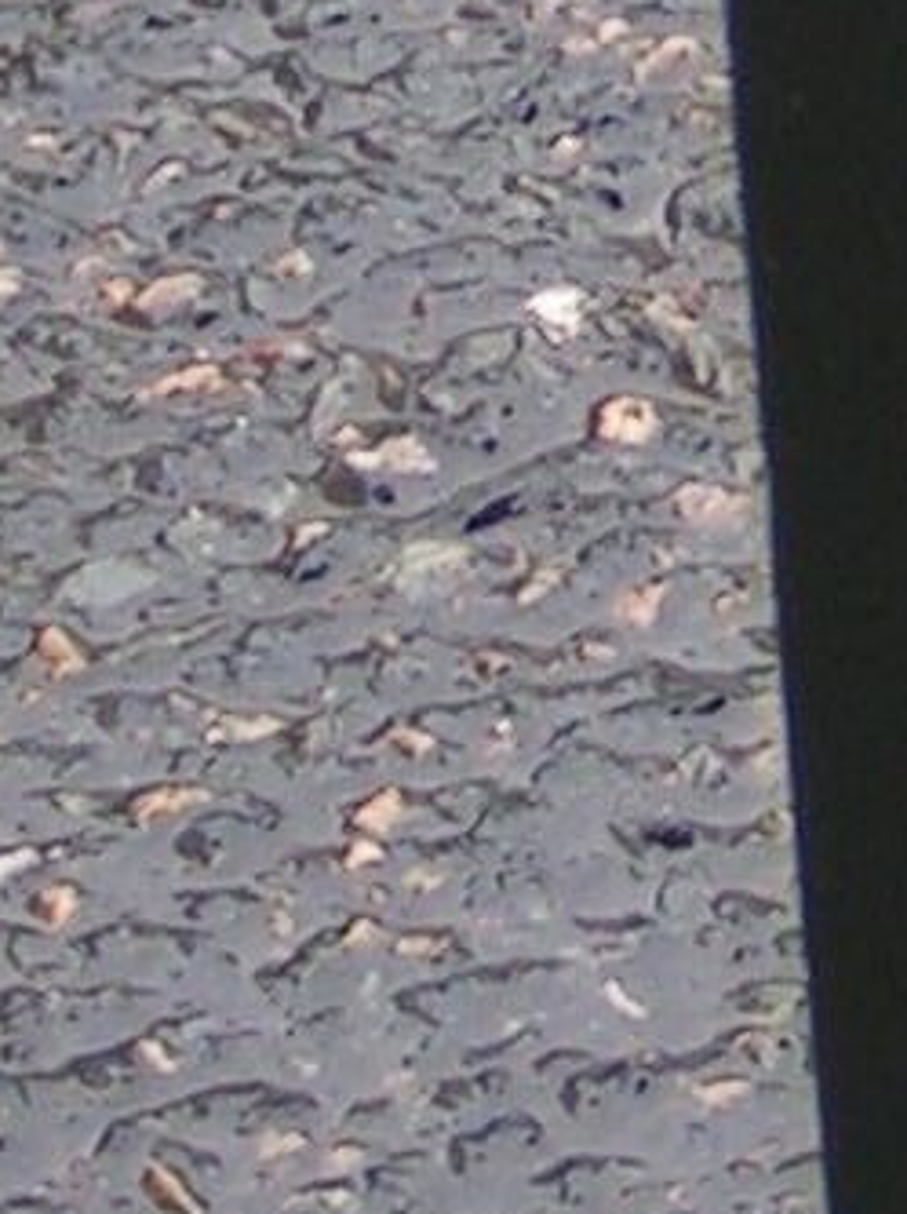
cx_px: 1333
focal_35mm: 234
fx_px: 8191
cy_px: -131
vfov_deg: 8.4
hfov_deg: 6.3
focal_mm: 5.8
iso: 50
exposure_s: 1/60
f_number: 2.8
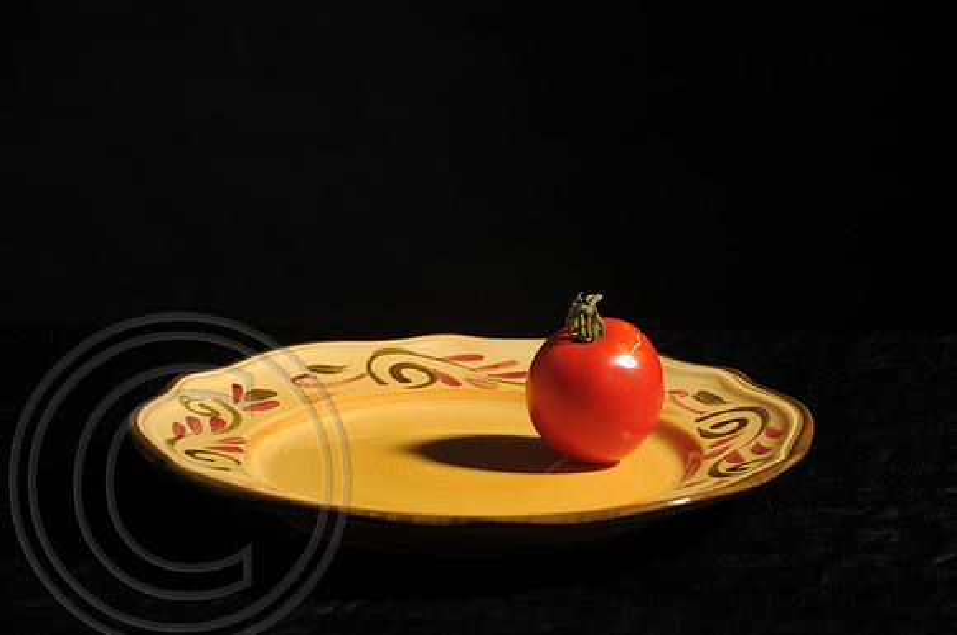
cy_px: 318
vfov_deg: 12.1
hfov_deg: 18.2
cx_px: 478
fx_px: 2986
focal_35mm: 112
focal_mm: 75
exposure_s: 1/100
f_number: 5.6
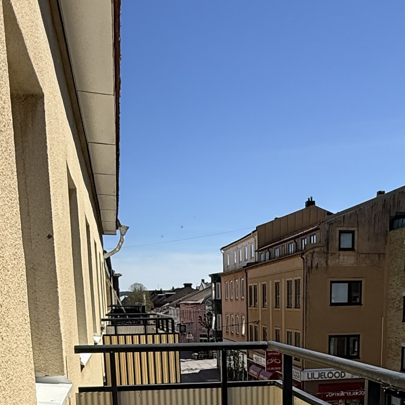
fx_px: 635
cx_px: 253
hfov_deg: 35.2
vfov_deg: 31.3
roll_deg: +1.7
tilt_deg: -11.0
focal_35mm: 48
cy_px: 447
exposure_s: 1/2092
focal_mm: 2.22
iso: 50
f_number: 2.2
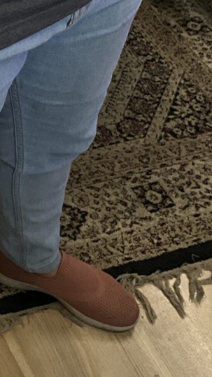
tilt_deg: -38.3
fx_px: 820
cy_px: 22
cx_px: -127
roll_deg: -1.5
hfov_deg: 13.7
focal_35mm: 82
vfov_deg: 25.0
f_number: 1.8
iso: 80
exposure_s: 1/60
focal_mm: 3
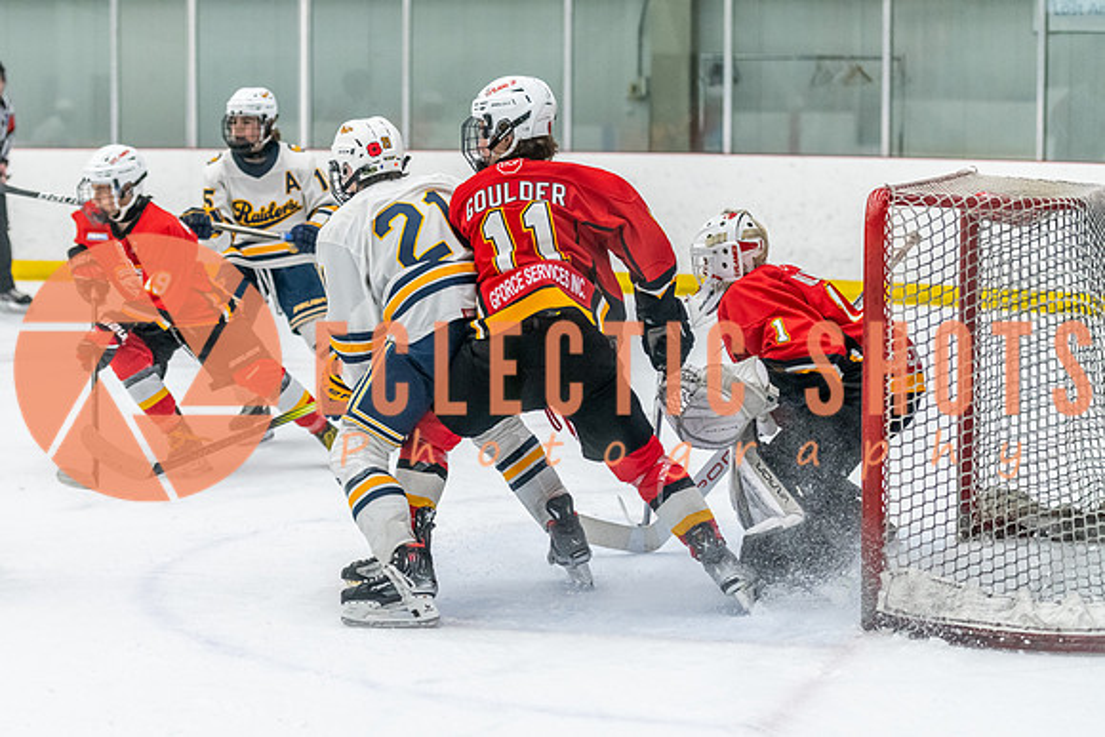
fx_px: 3328
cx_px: 403
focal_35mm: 108
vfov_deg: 12.6
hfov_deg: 18.8
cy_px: 408
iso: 3200
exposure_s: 1/800
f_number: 2.8
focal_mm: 85
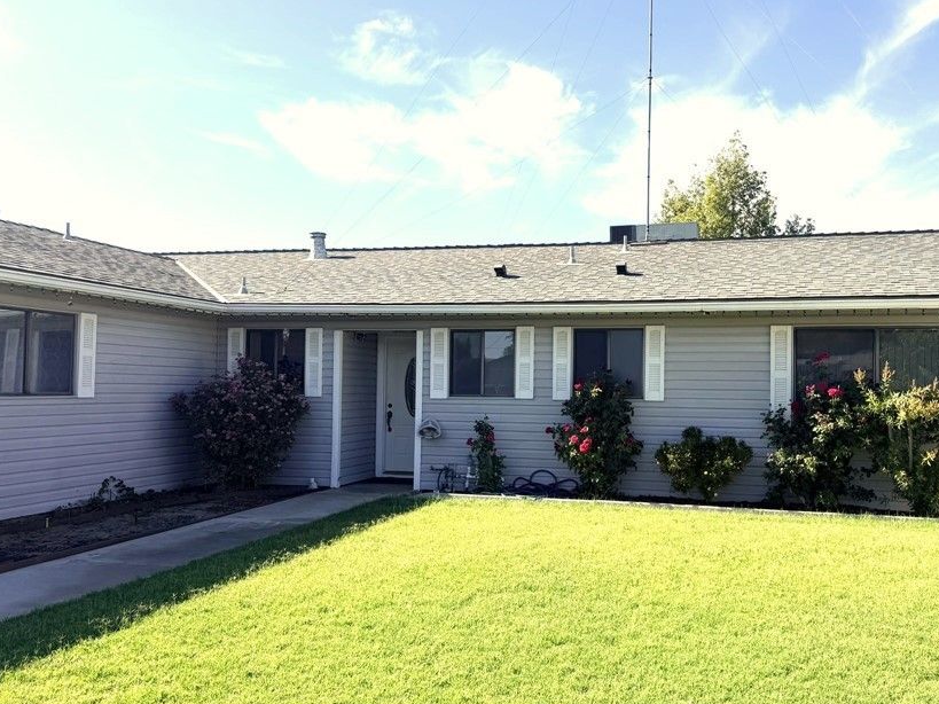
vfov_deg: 46.8
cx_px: 541
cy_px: 366
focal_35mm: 30
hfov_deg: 59.7
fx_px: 814
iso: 80
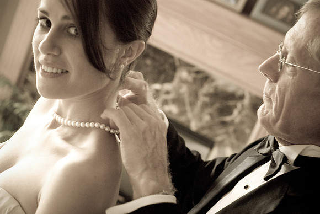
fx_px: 667
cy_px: 107
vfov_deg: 18.2
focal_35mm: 75
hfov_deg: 27.0
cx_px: 160
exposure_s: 1/25
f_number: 3.5
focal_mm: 50
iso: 640
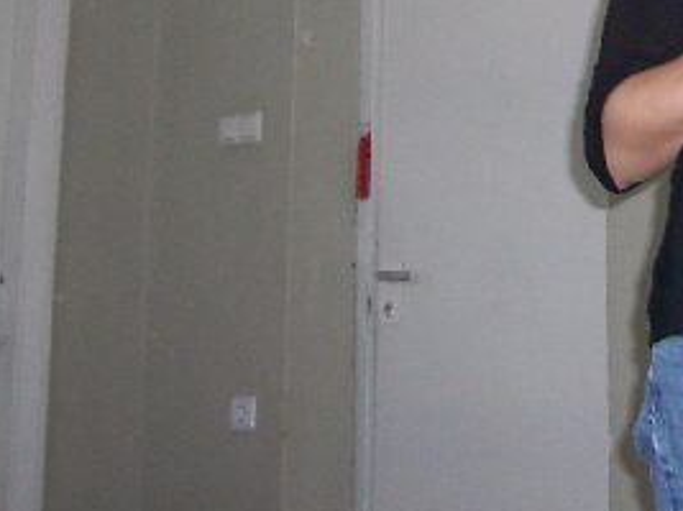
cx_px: 767
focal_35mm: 105
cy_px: -176
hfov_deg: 18.0
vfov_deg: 13.5
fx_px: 2071
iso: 200
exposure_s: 1/60
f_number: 2.6
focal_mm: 5.8
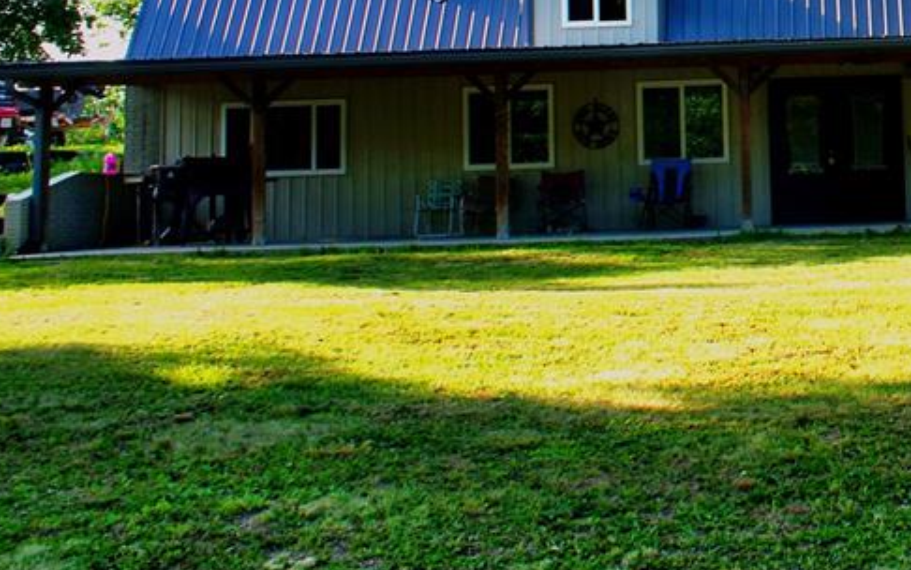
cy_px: 117
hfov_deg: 32.4
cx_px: 900
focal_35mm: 58
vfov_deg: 22.1
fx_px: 1440
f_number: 9
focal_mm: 18
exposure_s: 1/80
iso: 100
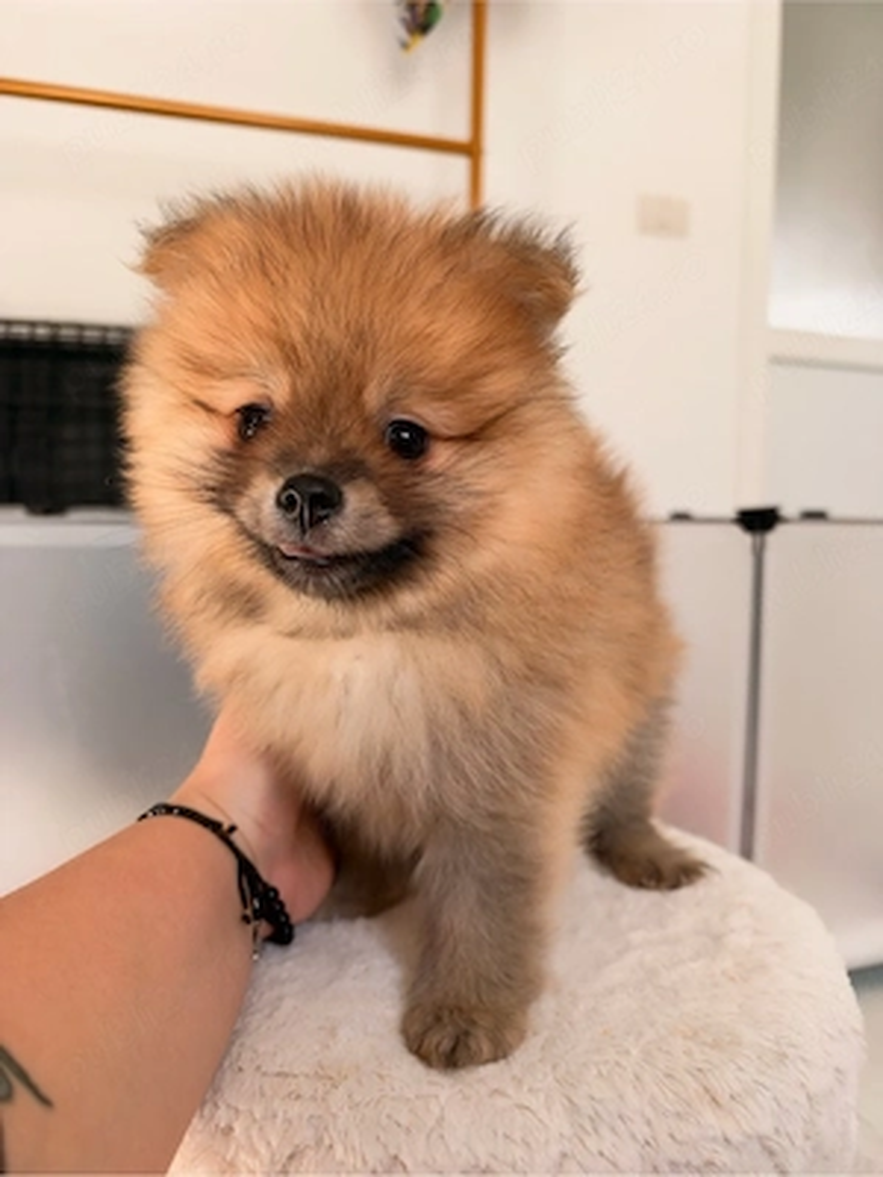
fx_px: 816
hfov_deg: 56.8
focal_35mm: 24
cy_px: 588
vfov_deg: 71.6
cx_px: 442
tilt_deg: -4.9
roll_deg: -1.5
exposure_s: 1/121
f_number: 1.8
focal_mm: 6.93
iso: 64
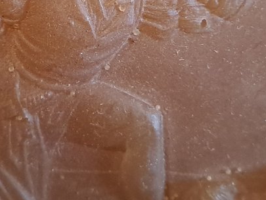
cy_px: 1
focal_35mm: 74
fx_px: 569
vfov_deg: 19.4
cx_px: 78
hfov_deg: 26.1
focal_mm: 4.65
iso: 640
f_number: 1.8
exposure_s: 1/25
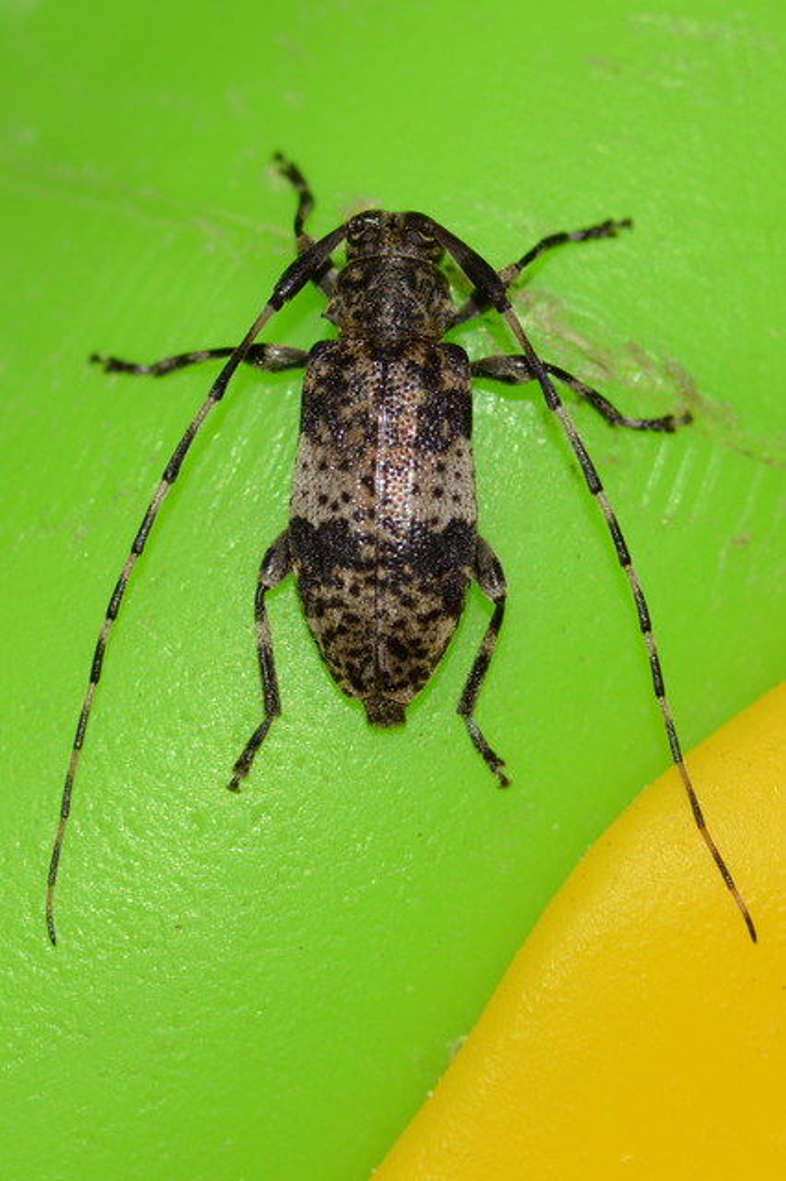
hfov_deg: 9.1
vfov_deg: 13.7
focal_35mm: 150
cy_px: 590
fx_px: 4917
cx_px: 393
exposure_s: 1/200
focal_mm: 100
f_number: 18
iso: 100
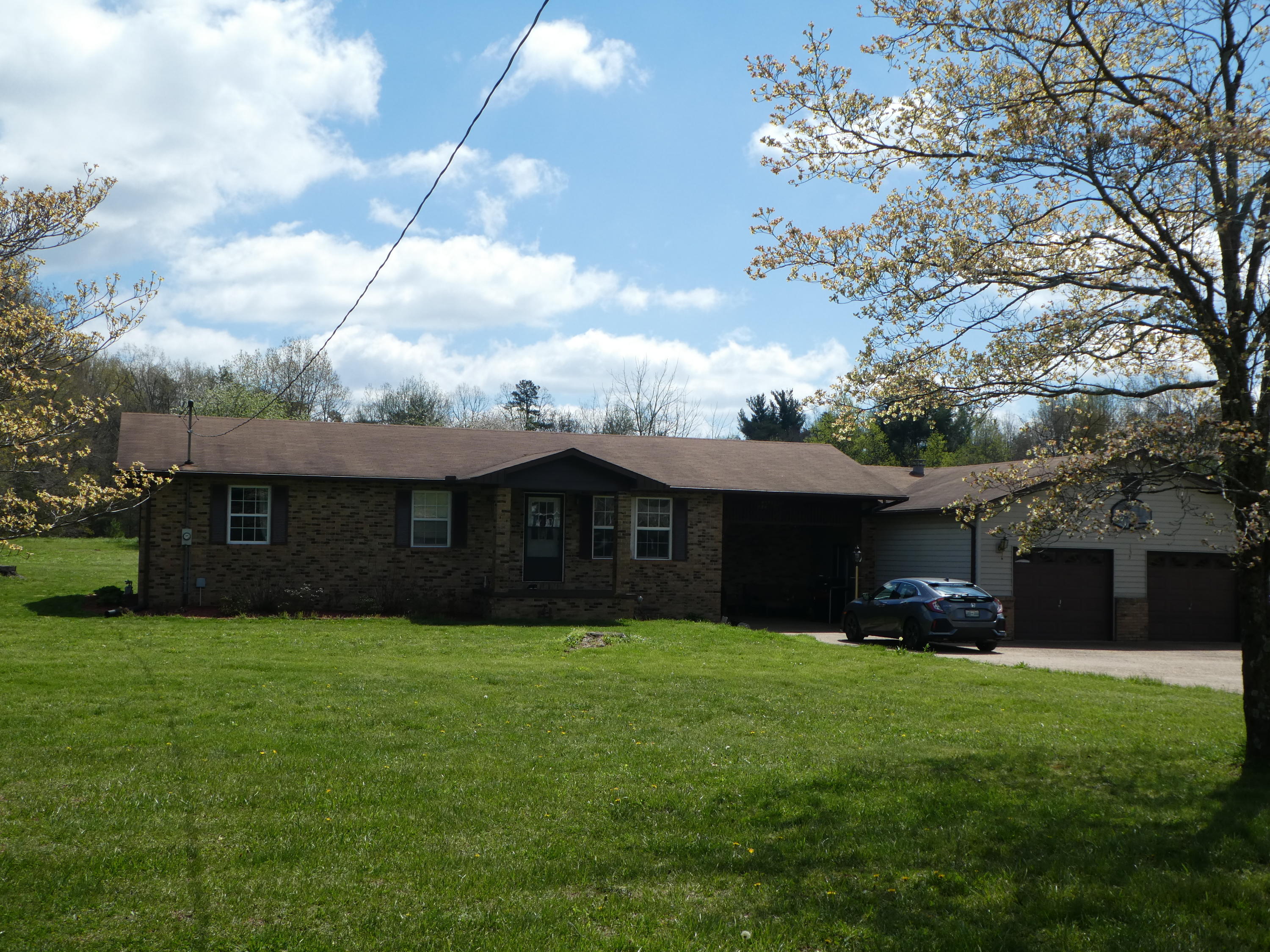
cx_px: 635
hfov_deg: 46.8
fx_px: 1468
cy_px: 476
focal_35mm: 40
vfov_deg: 36.0
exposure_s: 1/800
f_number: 3.8
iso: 80
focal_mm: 7.2
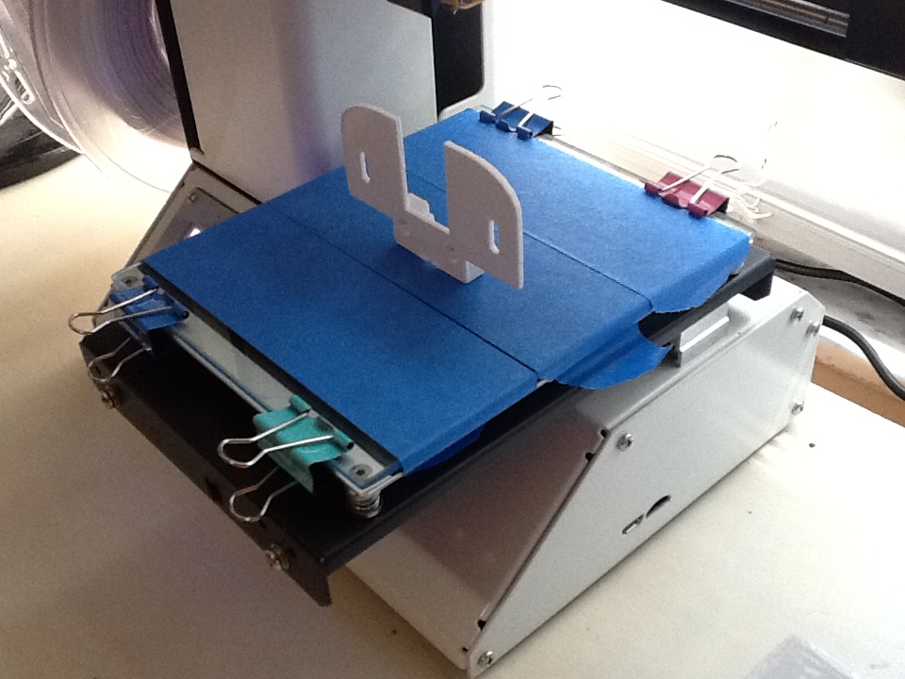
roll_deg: +2.3
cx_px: 452
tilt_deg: -36.8
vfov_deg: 32.9
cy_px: 340
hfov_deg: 42.9
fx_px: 1150
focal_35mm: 44
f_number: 2.4
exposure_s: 1/30
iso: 160
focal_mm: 2.03
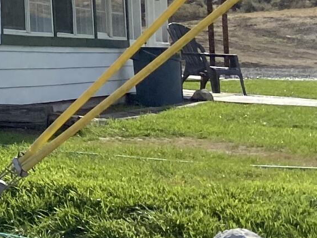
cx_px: -477
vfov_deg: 10.2
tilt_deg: +9.3
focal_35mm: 137
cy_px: -202
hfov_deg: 11.5
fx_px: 1255
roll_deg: -2.4
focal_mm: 4.25
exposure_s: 1/6061
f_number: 1.8
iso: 32
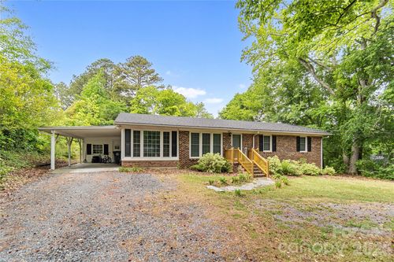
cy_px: 131
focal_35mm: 15
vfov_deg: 77.3
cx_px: 197
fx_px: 164
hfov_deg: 100.4
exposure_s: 1/250
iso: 100
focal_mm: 10
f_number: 4.5
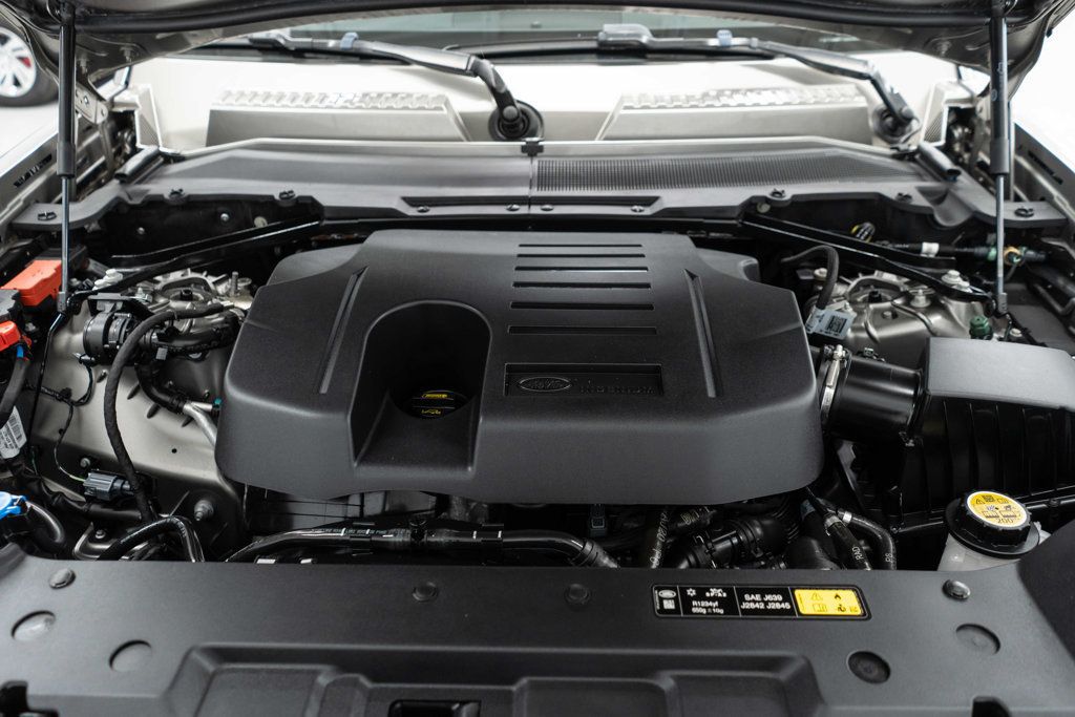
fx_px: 836
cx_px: 538
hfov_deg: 65.5
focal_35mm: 28
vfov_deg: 46.4
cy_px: 358
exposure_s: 1/50
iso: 400
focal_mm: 28
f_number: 3.2
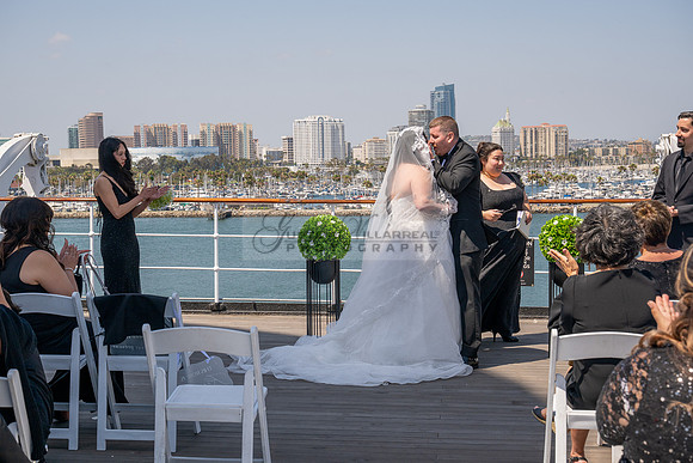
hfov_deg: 37.5
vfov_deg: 25.5
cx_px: 346
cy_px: 232
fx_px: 1020
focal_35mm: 53
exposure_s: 1/800
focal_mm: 53
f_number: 8
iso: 200
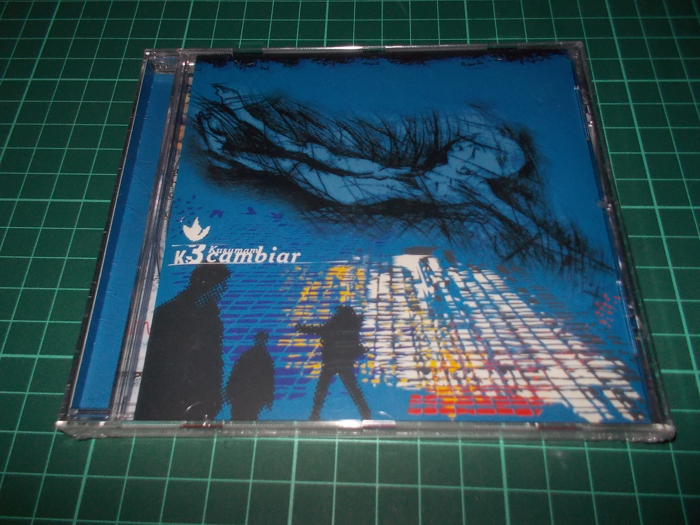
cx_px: 350
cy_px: 262
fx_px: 586
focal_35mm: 29
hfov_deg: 61.7
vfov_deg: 48.2
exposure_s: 1/30
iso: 200
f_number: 3.3
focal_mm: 4.1
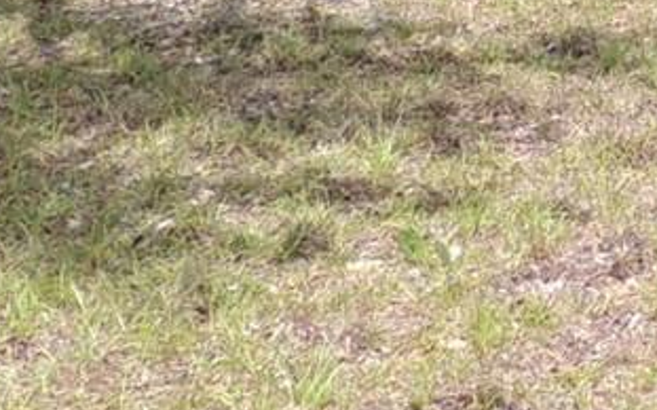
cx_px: 1426
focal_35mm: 131
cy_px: -334
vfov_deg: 9.5
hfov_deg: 13.2
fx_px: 2344
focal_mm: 4.3
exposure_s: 1/640
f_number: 3
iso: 100
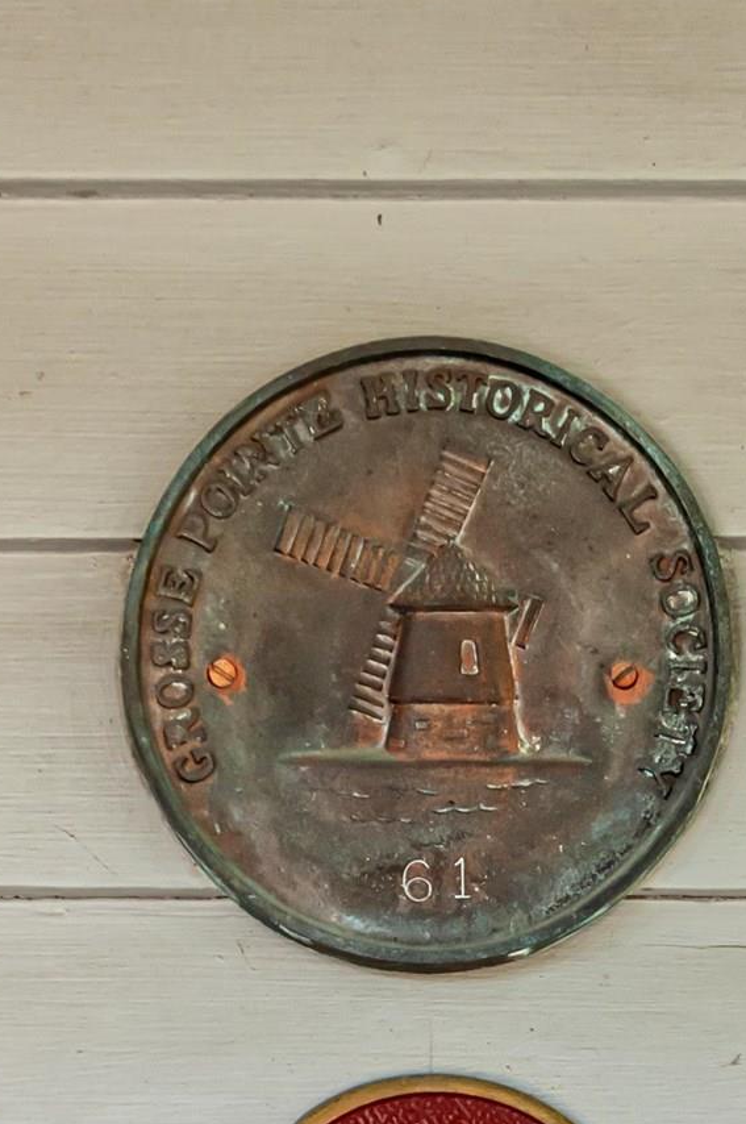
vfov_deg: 21.4
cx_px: 483
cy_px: 1316
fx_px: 2774
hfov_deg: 15.3
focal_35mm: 89
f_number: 5.6
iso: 400
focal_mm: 22
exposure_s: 1/60
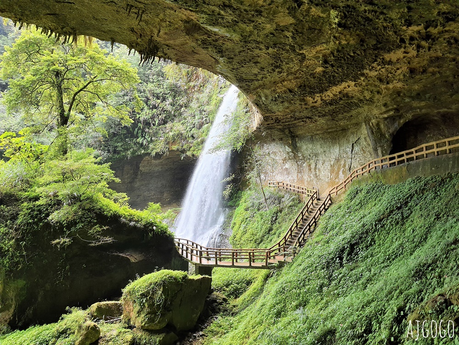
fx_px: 345
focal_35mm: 26
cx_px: 230
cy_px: 172
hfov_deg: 67.3
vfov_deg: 53.1
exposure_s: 1/133
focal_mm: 4.32
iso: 50
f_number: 1.7
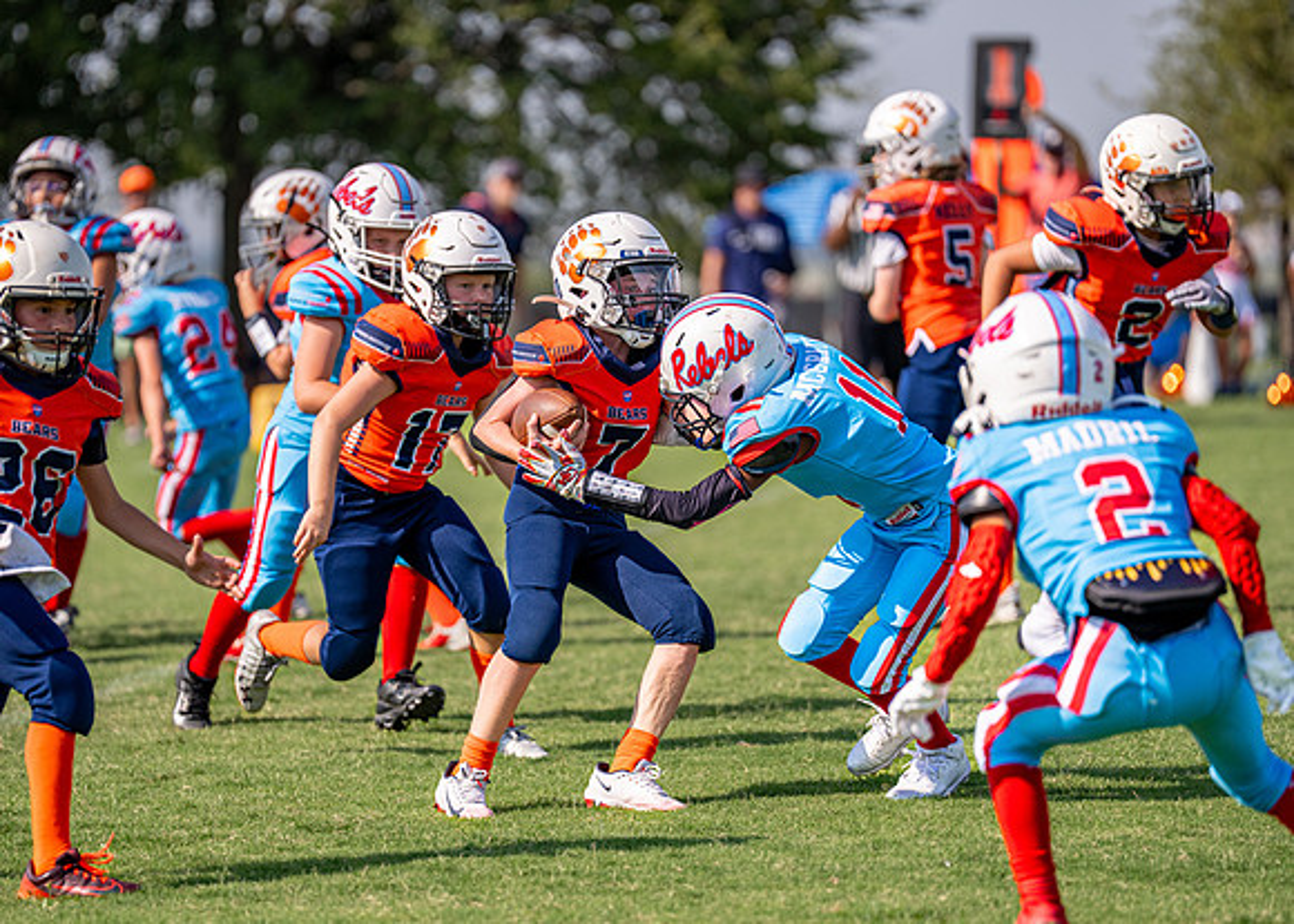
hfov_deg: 8.8
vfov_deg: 6.3
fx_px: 8429
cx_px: 579
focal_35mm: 229
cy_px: 454
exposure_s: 1/4000
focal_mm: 200
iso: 125
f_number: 2.8
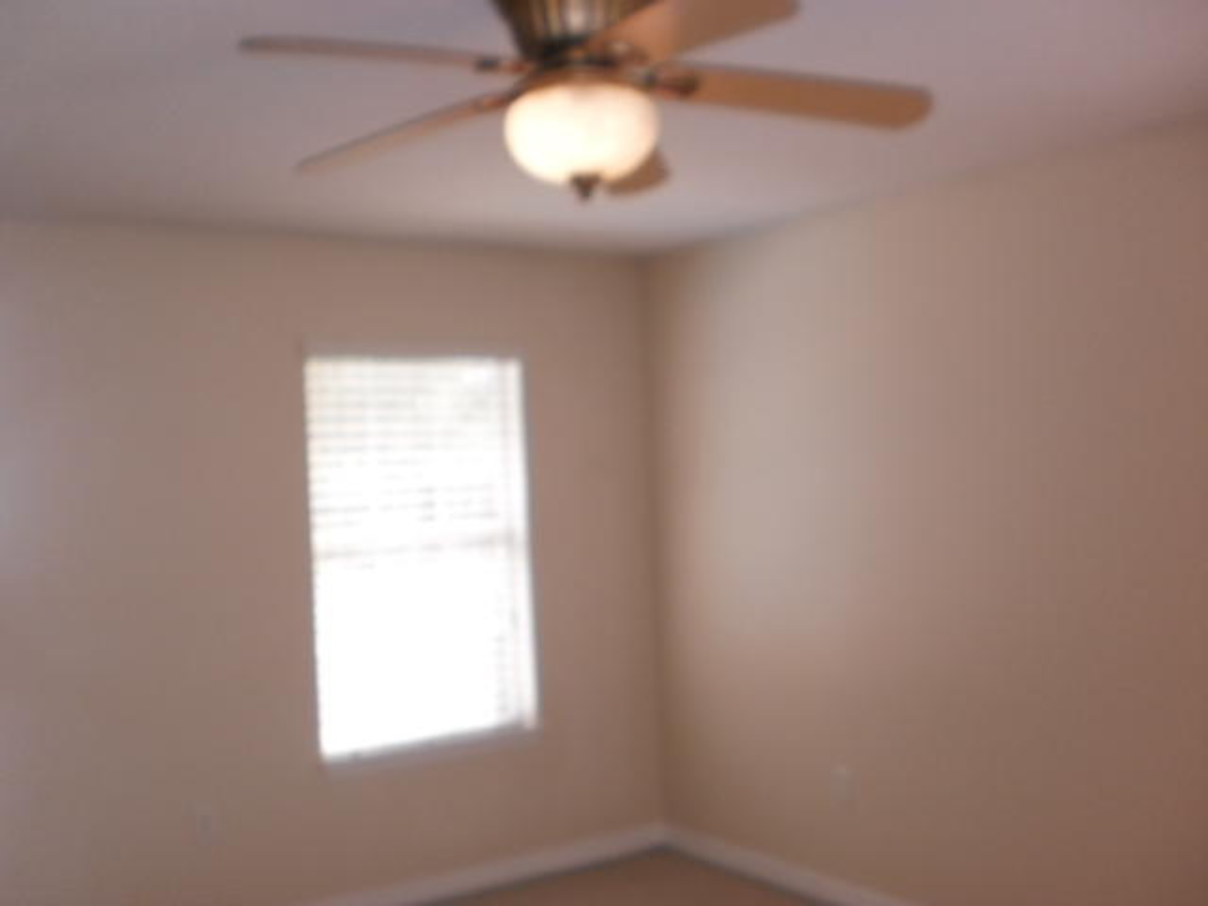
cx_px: 604
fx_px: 1256
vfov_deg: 39.7
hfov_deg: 51.4
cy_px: 453
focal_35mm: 36
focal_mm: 6.3
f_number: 3.1
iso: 125
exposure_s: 1/30
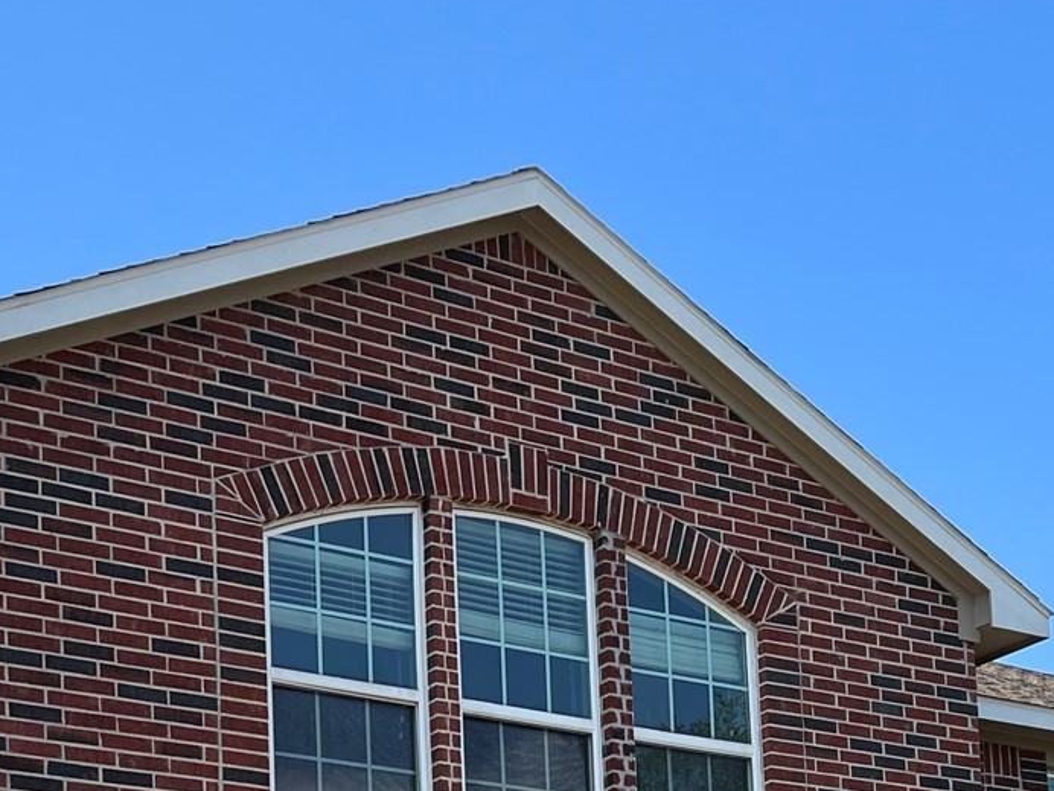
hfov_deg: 25.2
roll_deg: +2.4
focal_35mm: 77
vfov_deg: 17.8
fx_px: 2345
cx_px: 693
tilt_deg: +8.6
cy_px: 1050
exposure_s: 1/2571
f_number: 1.5
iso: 50
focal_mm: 5.7
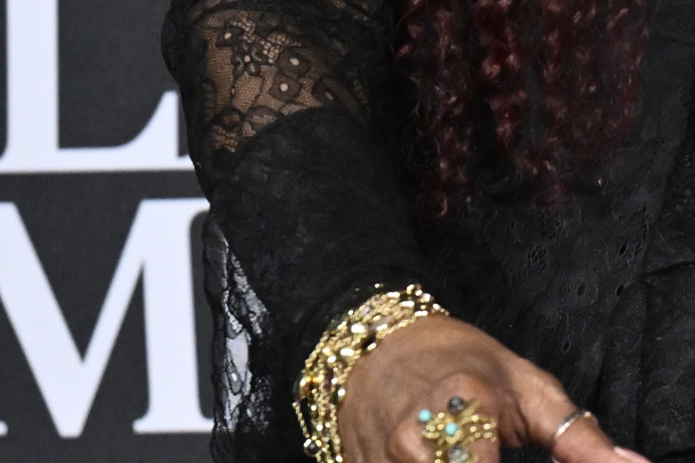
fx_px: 12083
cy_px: -736
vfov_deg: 2.2
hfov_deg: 3.3
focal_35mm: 626
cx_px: 1154
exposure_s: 1/400
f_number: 3.5
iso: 2000
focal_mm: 95
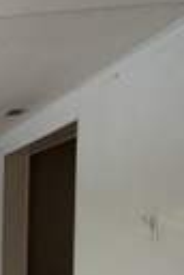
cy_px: 231
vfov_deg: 35.3
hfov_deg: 16.7
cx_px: -210
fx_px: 414
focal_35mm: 54
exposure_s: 1/121
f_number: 2.2
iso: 160
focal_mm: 2.22
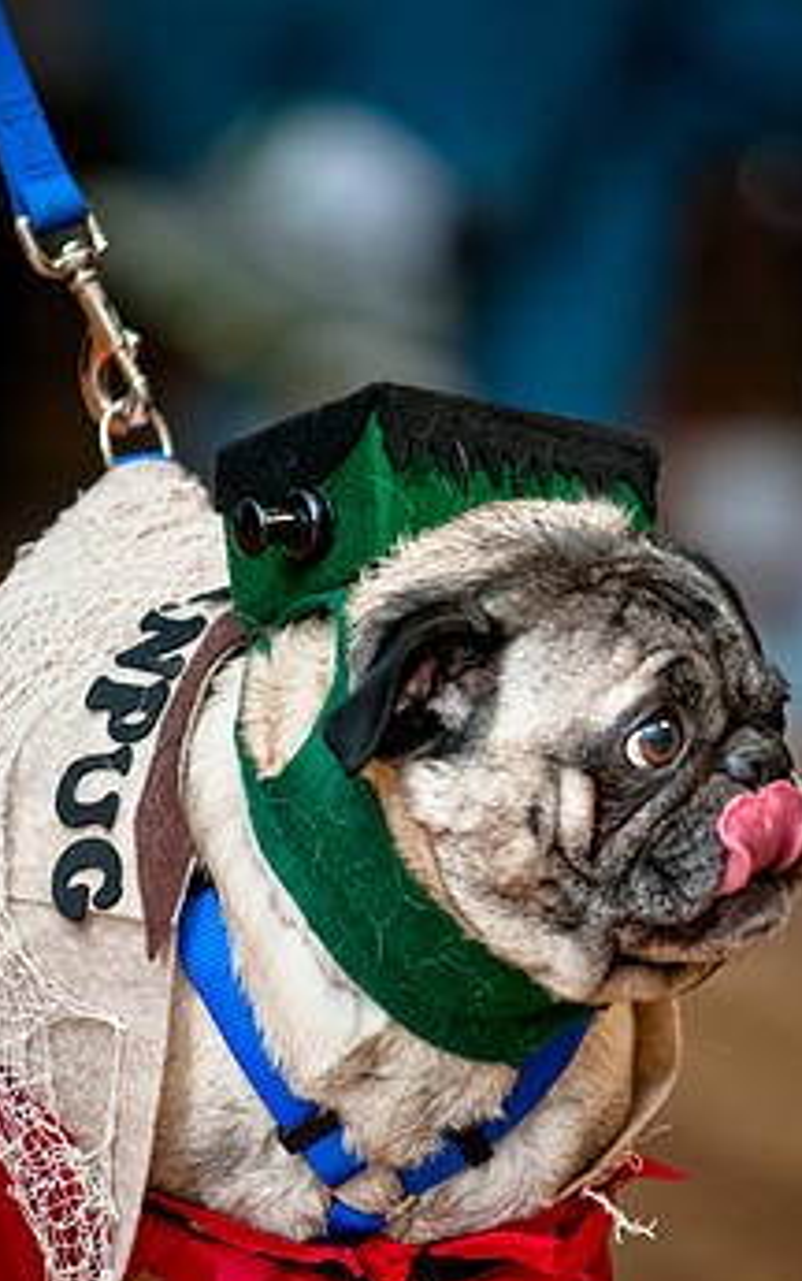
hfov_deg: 3.3
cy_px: 802
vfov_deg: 5.3
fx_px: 13901
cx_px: 485
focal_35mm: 398
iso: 200
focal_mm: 200
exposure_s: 1/200
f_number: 2.8
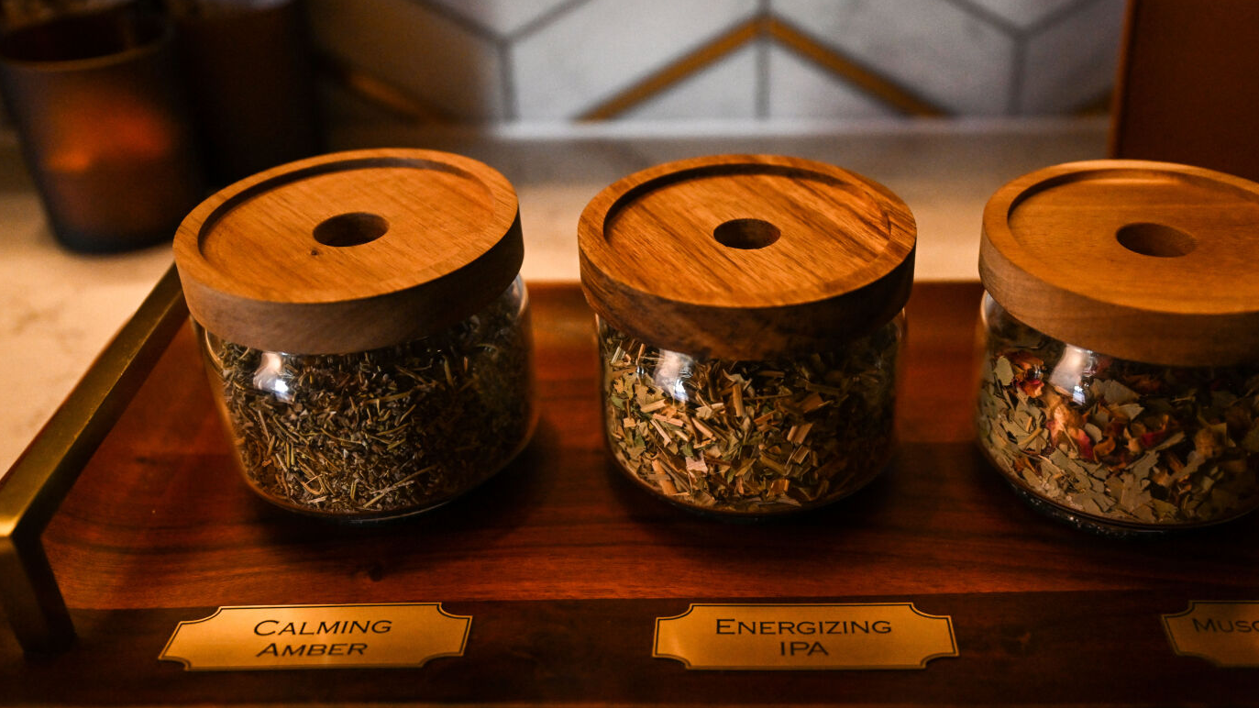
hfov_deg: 50.7
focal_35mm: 40
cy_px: 301
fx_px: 1324
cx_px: 724
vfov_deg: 29.9
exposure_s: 1/125
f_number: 2.8
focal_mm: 29.5
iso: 3200
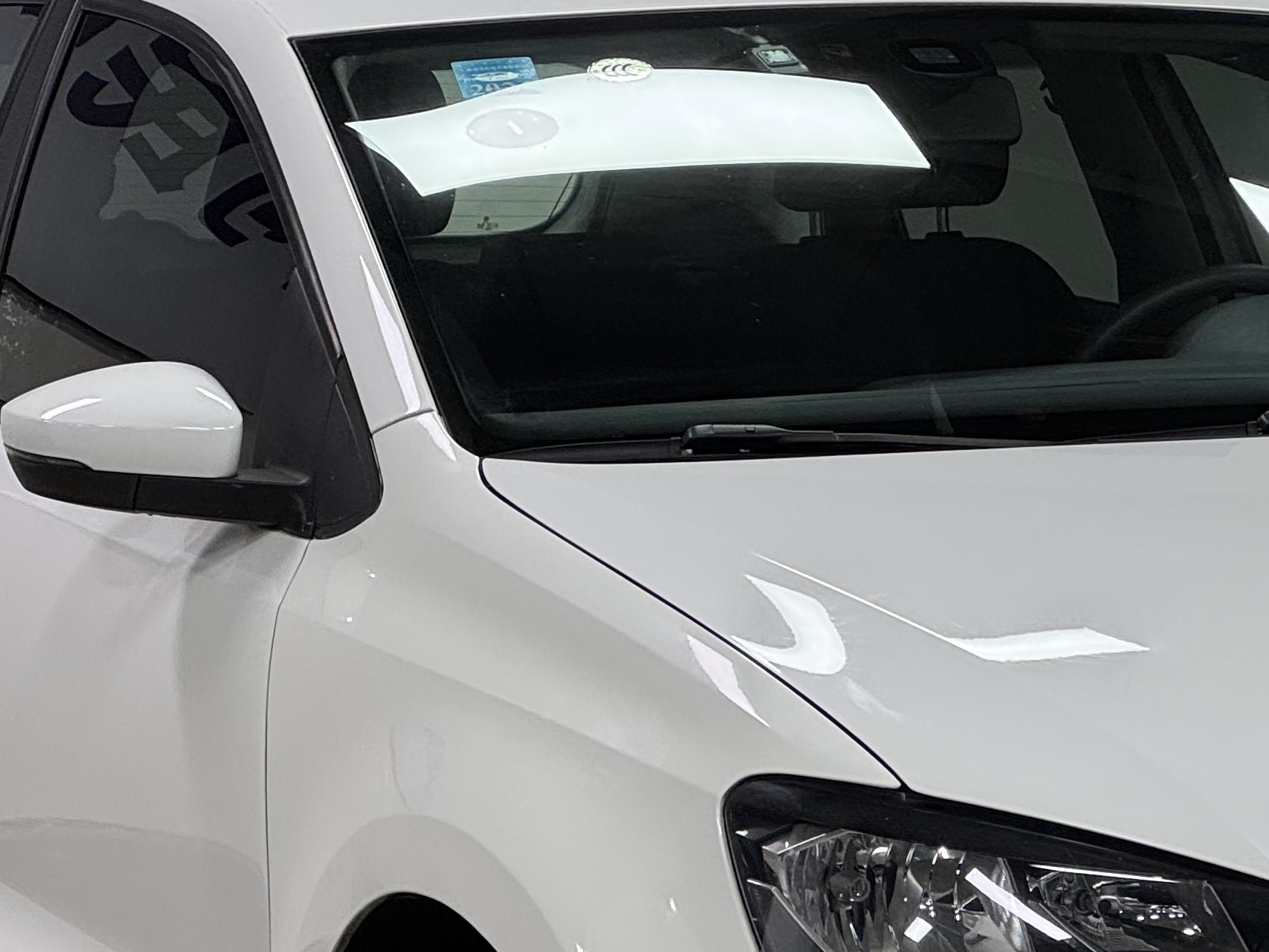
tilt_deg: -6.5
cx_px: 958
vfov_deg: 8.0
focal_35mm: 184
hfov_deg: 10.7
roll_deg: +0.5
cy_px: 869
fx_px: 6745
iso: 125
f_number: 2.8
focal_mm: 9
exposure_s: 1/50
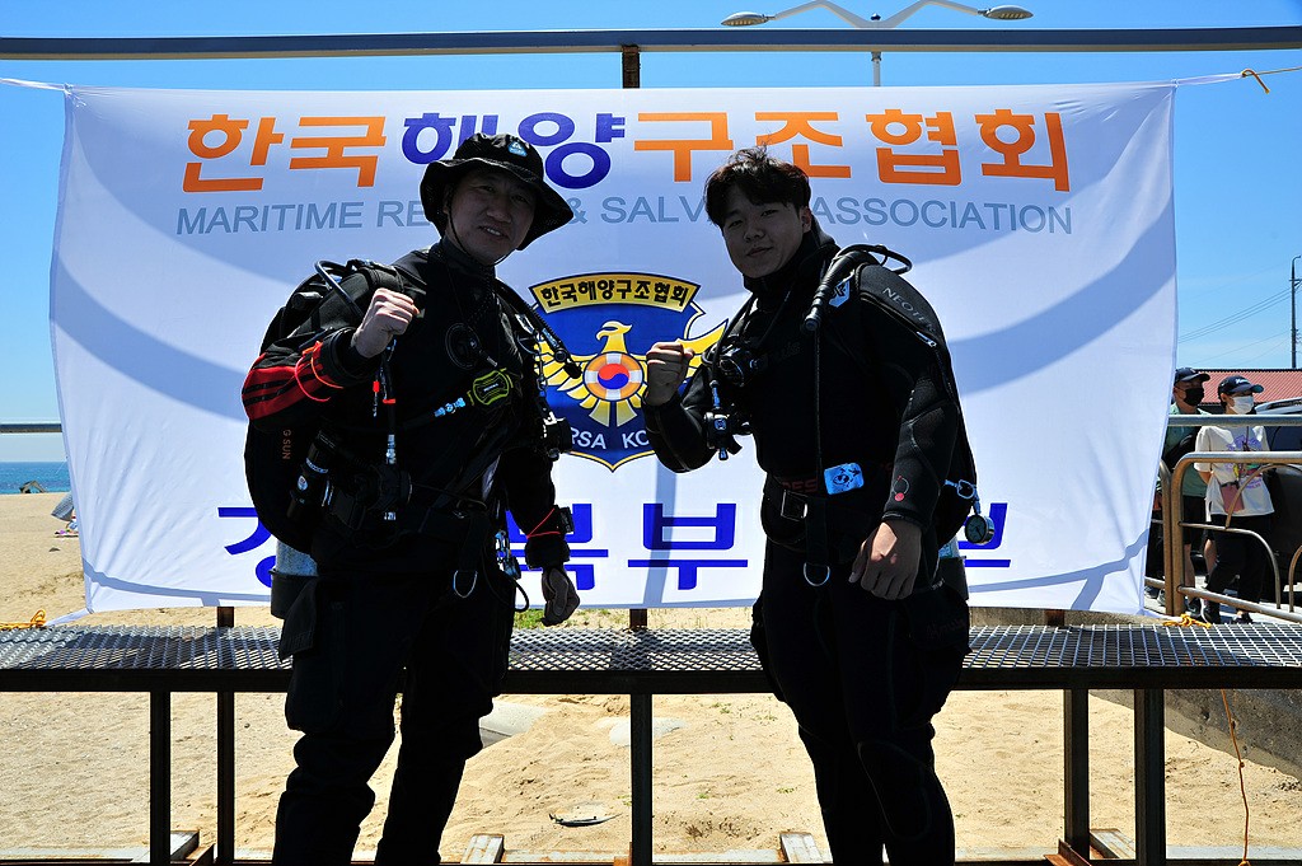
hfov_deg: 63.7
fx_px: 1048
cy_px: 433
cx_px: 651
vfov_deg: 44.9
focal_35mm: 29
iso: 200
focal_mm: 29
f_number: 9
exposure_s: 1/323
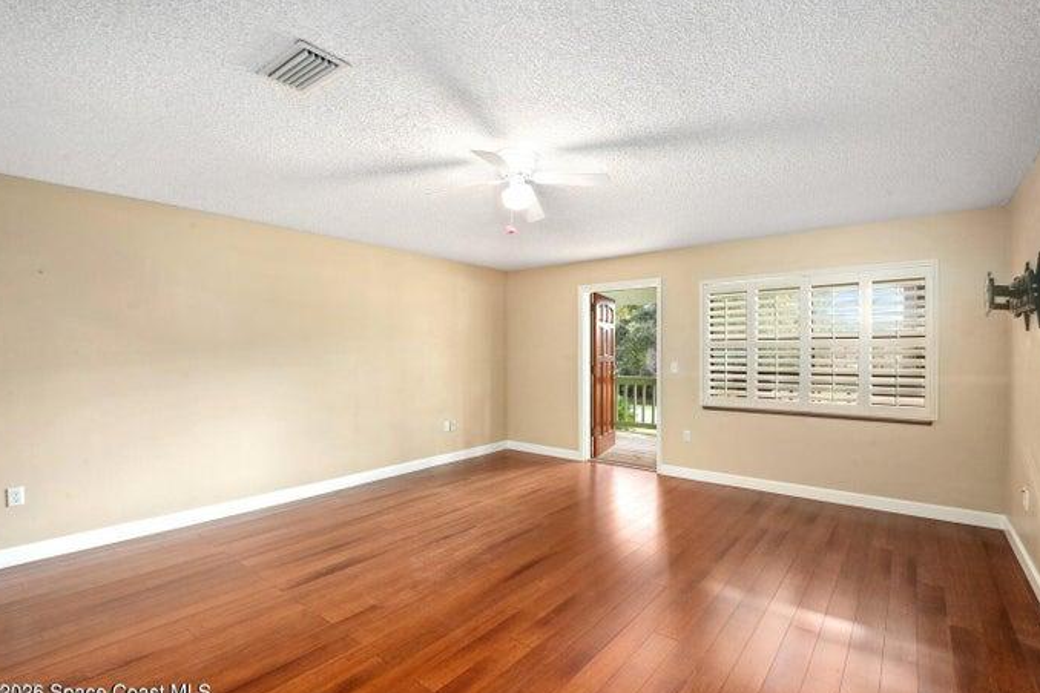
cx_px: 533
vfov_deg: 70.4
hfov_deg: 93.3
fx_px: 491
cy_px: 357
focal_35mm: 17
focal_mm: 16
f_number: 9
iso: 800
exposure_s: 1
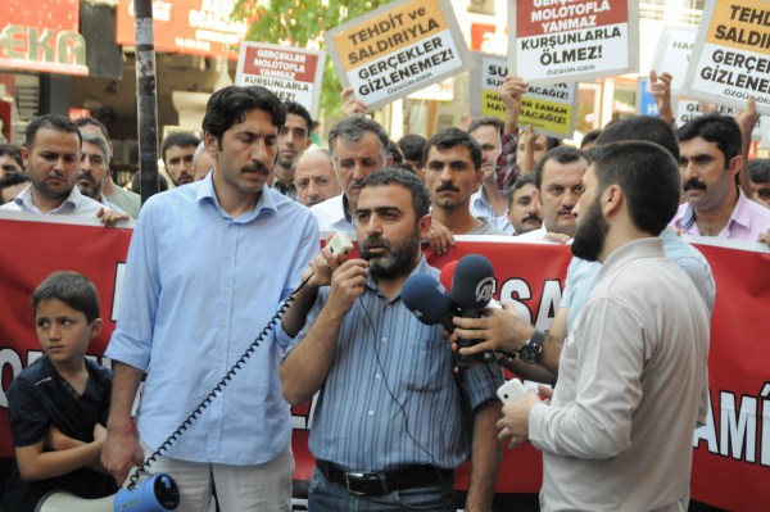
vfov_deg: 17.5
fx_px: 1667
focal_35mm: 78
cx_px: 385
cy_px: 256
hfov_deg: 26.0
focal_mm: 52
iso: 800
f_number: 5
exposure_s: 1/400
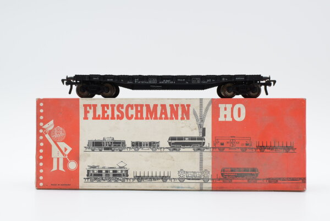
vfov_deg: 25.8
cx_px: 165
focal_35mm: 52
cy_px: 110
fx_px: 482
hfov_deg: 37.8
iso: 500
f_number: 8
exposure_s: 1/100
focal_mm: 35
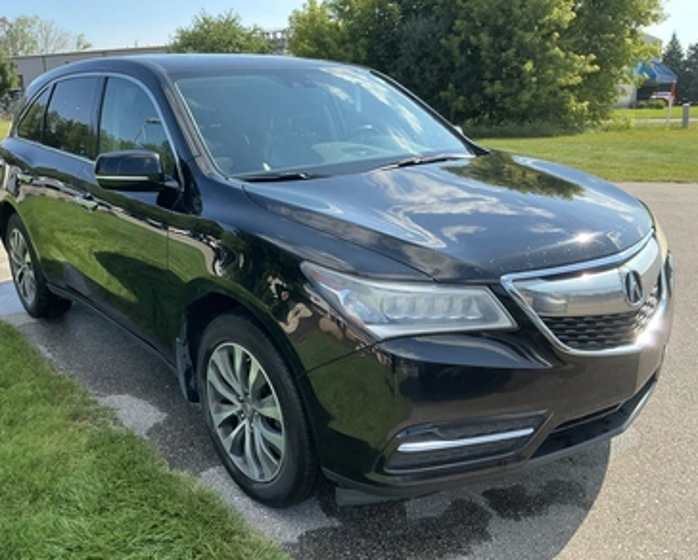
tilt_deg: -16.4
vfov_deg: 48.6
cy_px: 286
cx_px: 337
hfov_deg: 58.7
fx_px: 620
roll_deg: +0.2
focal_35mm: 30
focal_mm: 3
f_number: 1.8
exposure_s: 1/650
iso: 25
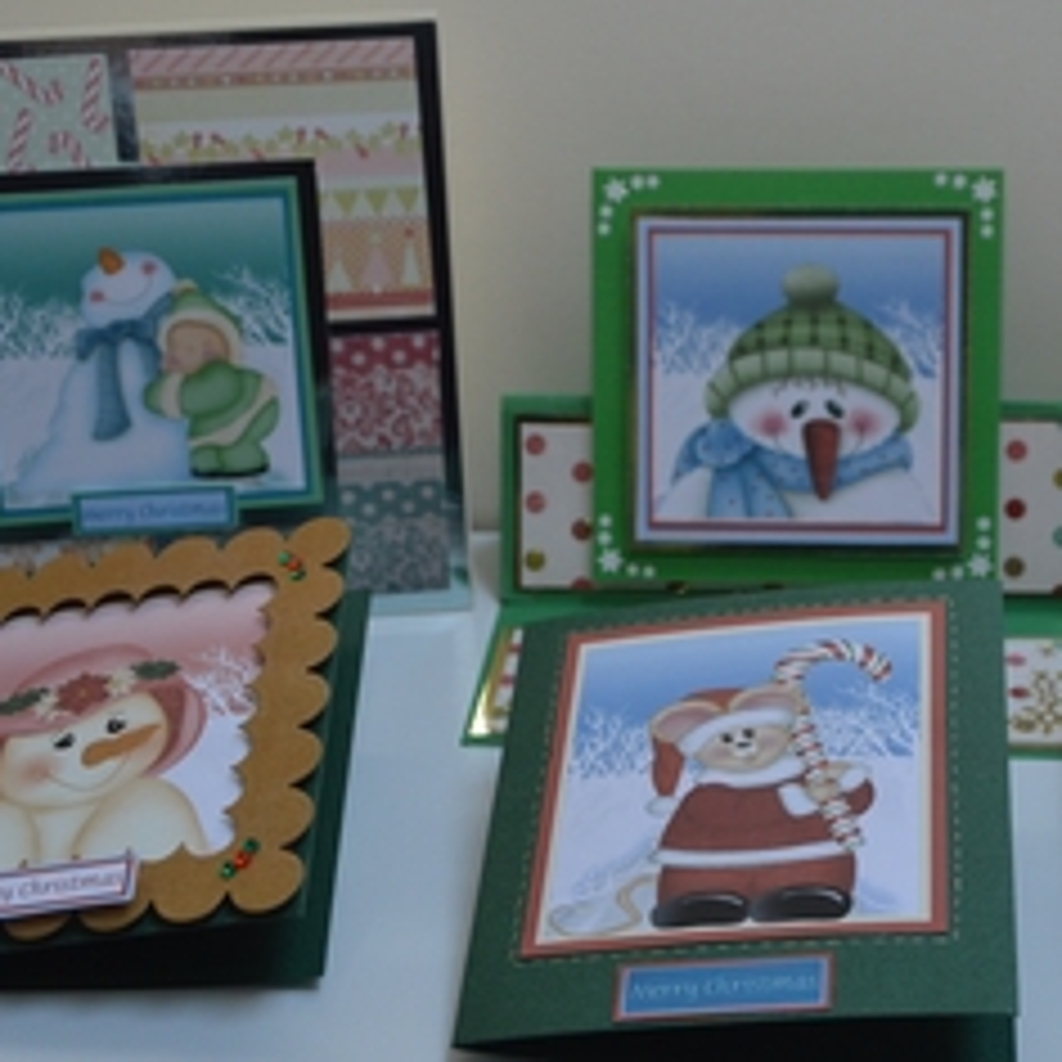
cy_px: 470
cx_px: 716
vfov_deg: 28.2
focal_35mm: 61
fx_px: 2111
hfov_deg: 28.0
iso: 400
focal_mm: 25
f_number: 8
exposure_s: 1/15
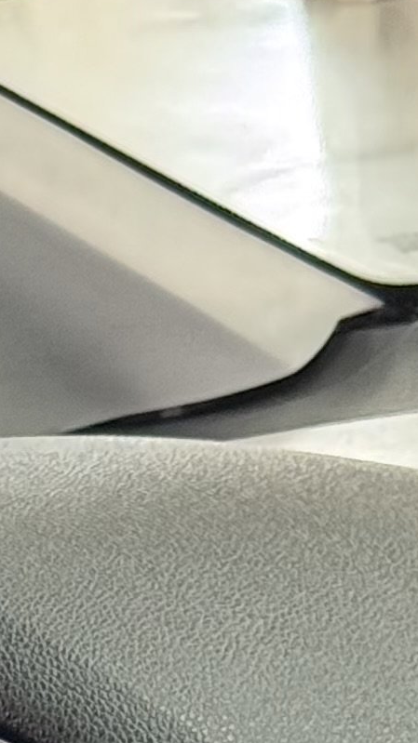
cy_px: 1848
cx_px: -263
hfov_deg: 4.6
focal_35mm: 264
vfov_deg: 7.6
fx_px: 5206
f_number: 1.78
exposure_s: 1/40
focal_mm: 6.76
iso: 400
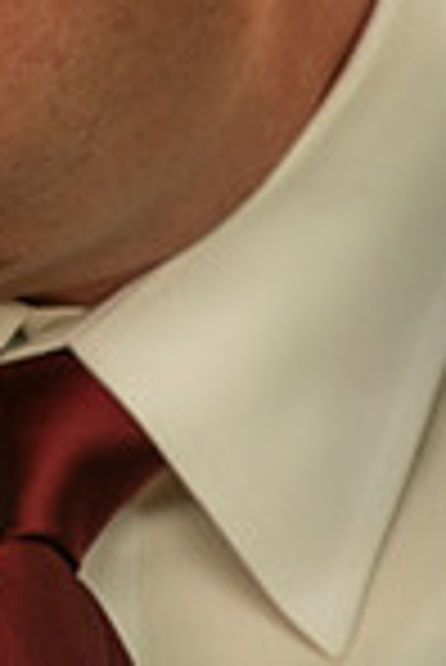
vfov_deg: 2.6
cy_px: 205
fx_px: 14497
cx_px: -847
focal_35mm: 782
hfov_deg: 1.8
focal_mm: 200
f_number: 2.8
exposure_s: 1/250
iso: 640
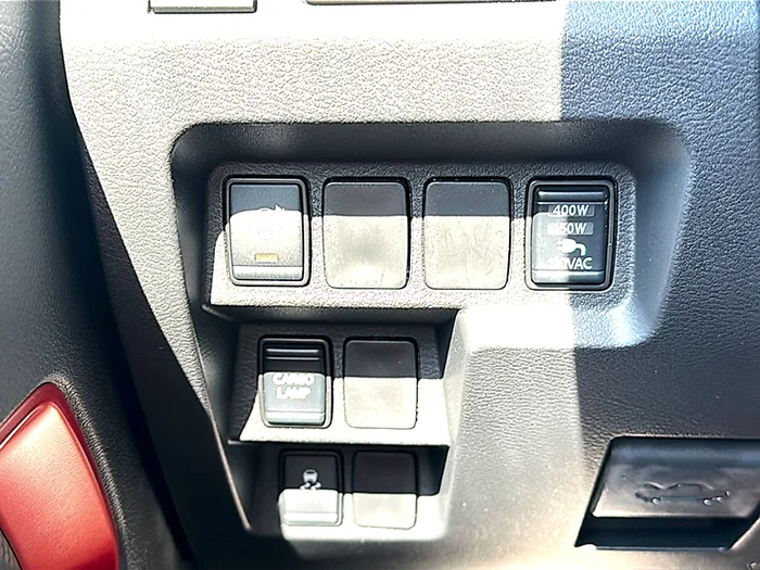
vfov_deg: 36.8
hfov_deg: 47.9
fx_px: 856
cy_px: 285
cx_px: 380
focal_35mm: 39
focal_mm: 6.86
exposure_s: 1/90
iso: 50
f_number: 1.78
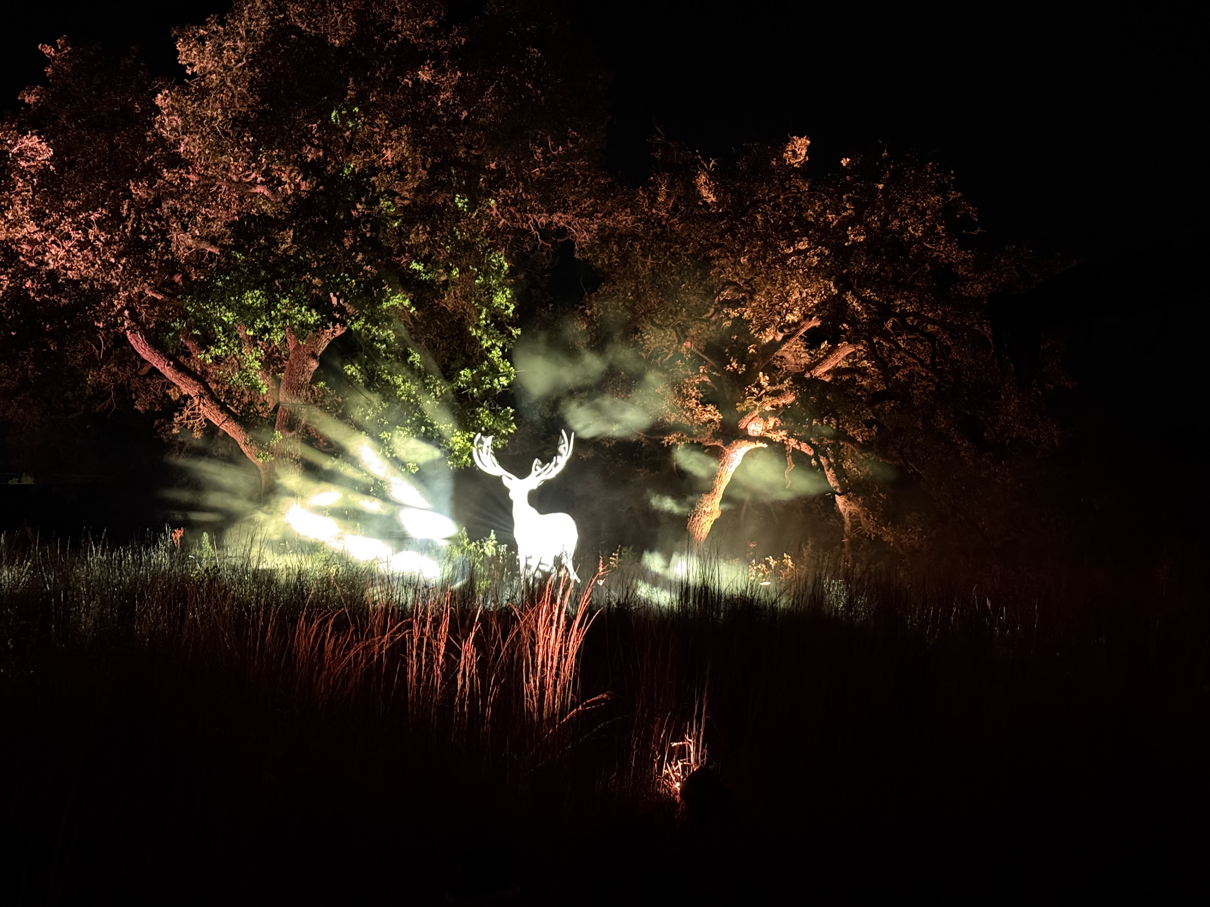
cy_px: 454
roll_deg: -0.9
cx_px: 605
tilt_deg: +2.6
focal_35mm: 48
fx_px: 1678
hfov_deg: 39.7
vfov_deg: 30.3
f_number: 1.78
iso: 1000
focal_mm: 6.76
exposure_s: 1/15
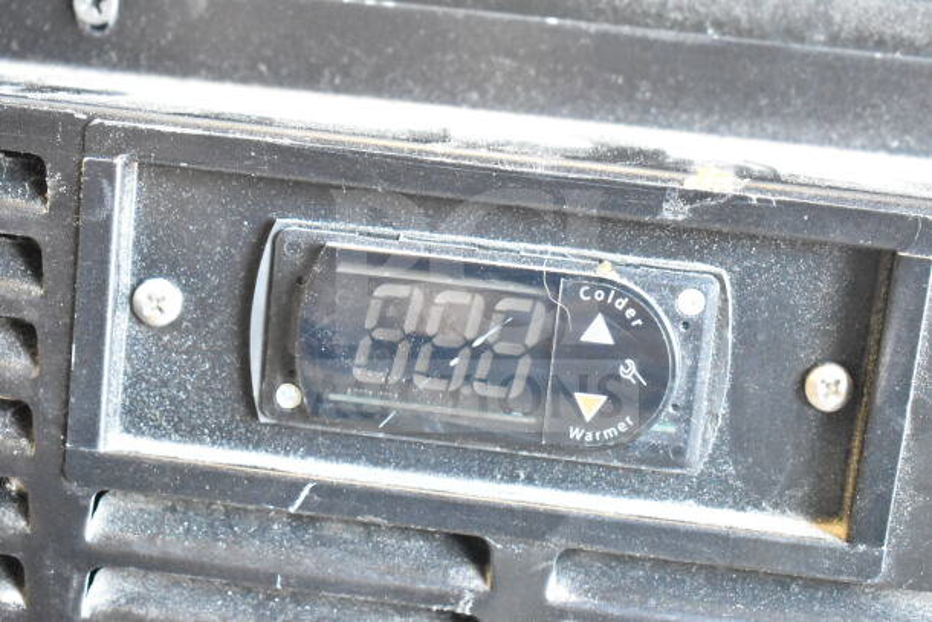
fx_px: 1787
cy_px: 311
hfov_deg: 29.2
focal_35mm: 69
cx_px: 466
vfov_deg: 19.7
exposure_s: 1/80
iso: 14400
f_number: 5.3
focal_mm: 46
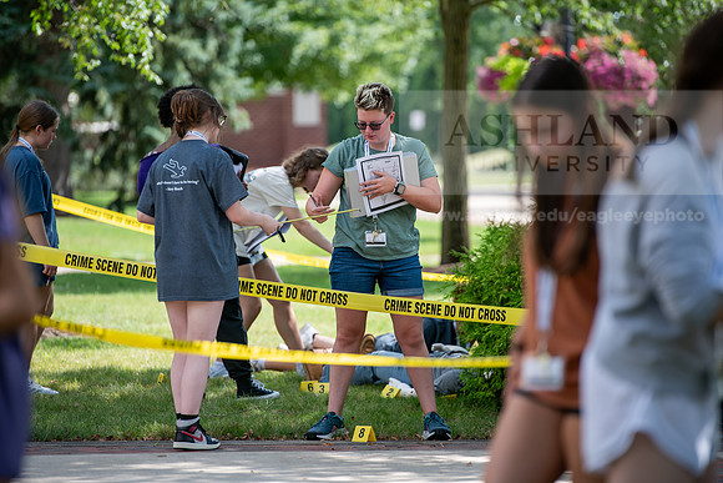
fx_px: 4017
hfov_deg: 10.3
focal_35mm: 200
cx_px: 362
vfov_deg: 6.9
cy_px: 242
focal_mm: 200
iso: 125
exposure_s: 1/400
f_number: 3.5
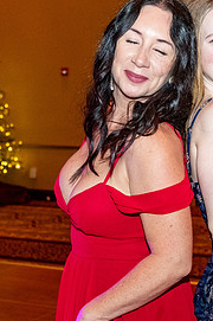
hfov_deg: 15.1
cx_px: 156
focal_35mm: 90
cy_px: 227
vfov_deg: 22.5
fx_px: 801
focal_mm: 27.7
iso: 2500
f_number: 3.2
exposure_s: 1/125
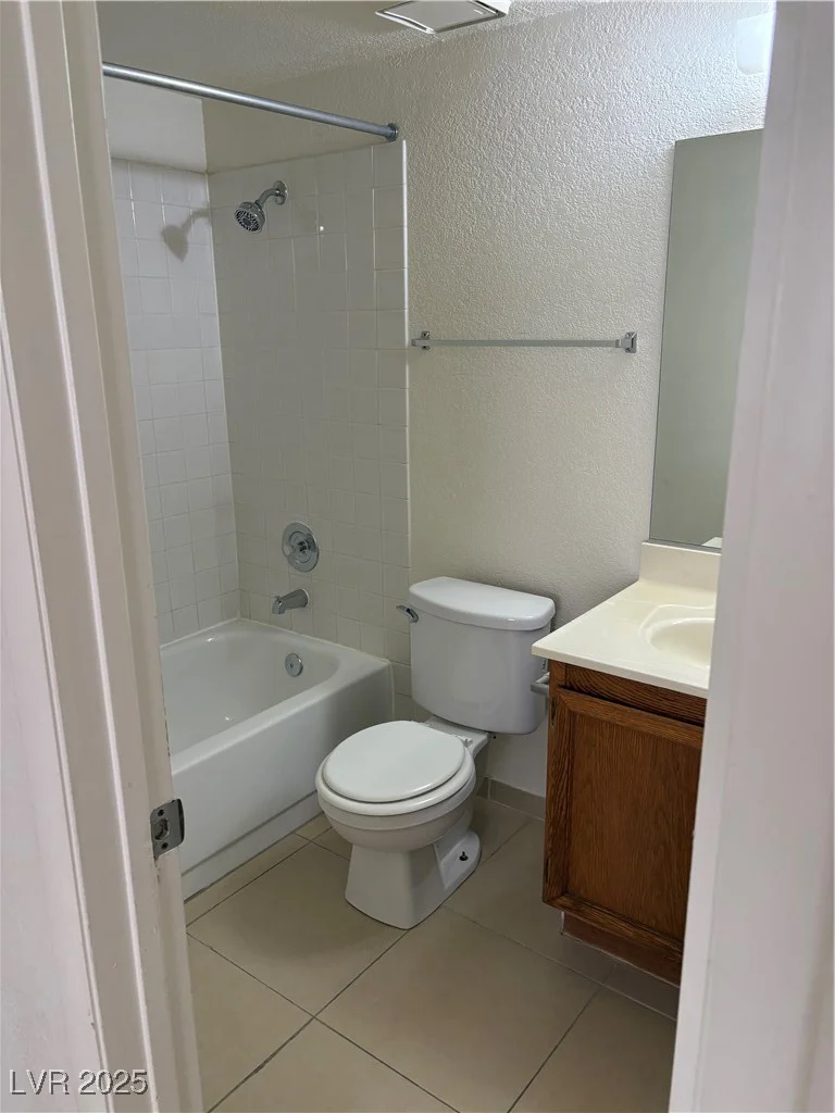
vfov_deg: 67.3
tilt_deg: -13.7
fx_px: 836
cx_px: 418
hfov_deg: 53.1
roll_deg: +1.8
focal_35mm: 26
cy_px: 556
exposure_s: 1/93
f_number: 1.6
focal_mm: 5.96
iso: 125
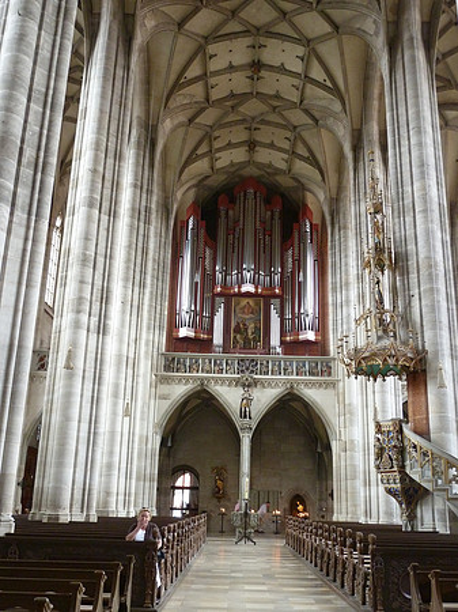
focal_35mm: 35
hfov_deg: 40.7
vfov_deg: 52.7
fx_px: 618
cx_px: 229
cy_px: 306
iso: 400
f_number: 3.5
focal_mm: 5.7
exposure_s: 1/15
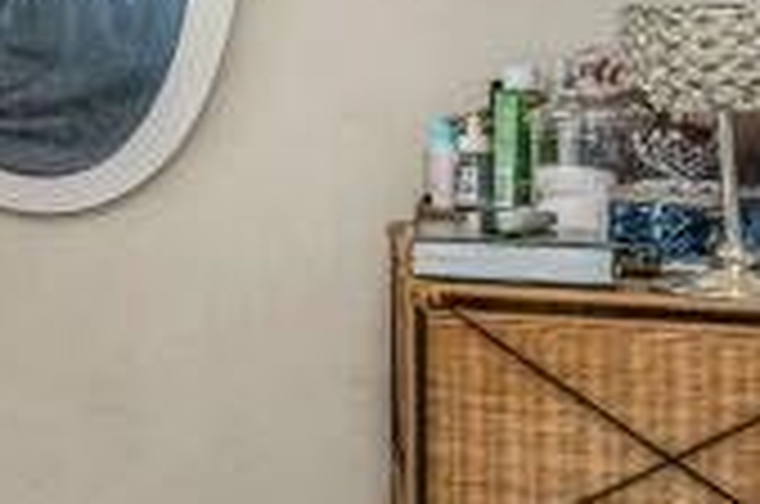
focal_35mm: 85
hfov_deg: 12.9
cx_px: -1313
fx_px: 1791
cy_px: 137
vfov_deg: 15.9
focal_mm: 14
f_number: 11
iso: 400
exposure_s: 1/60
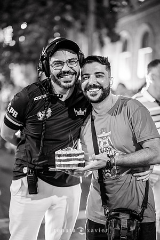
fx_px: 333
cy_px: 120
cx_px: 80
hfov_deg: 27.0
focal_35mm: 50
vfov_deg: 39.6
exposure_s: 1/320
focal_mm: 50
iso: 2000
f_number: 1.2
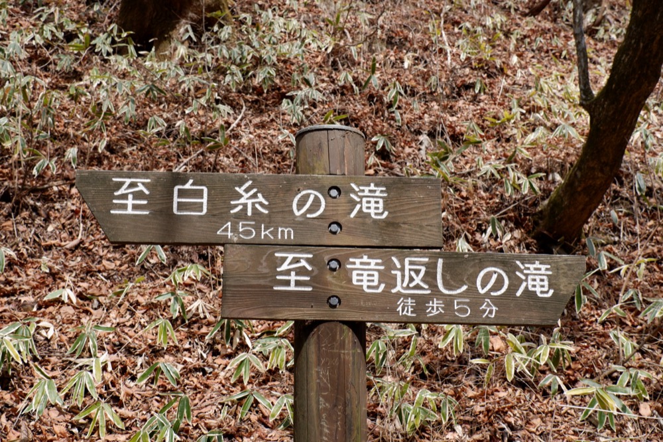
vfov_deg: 28.1
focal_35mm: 48
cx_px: 332
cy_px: 221
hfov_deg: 41.1
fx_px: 884
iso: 200
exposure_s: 1/200
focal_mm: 32.6
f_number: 7.1
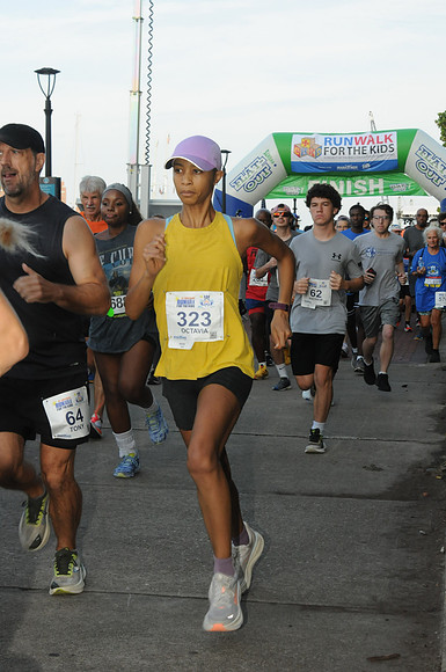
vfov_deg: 28.1
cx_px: 223
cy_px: 336
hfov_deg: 18.9
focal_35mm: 72
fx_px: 1342
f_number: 14
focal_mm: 48
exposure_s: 1/250
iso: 800
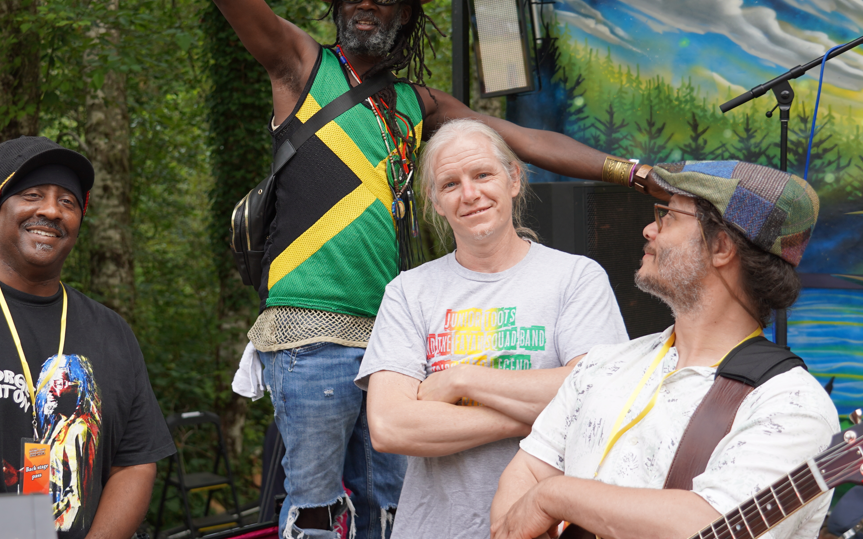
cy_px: 225
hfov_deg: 33.6
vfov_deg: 21.6
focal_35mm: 60
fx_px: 1411
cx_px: 256
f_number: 4
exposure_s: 1/160
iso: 160
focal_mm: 38
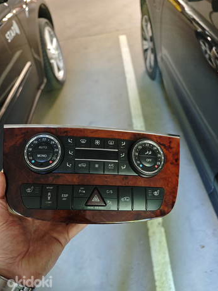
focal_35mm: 25
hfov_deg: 54.9
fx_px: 210
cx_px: 108
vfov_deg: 69.4
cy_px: 146
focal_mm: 8.72
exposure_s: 1/25
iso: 1250
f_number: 2
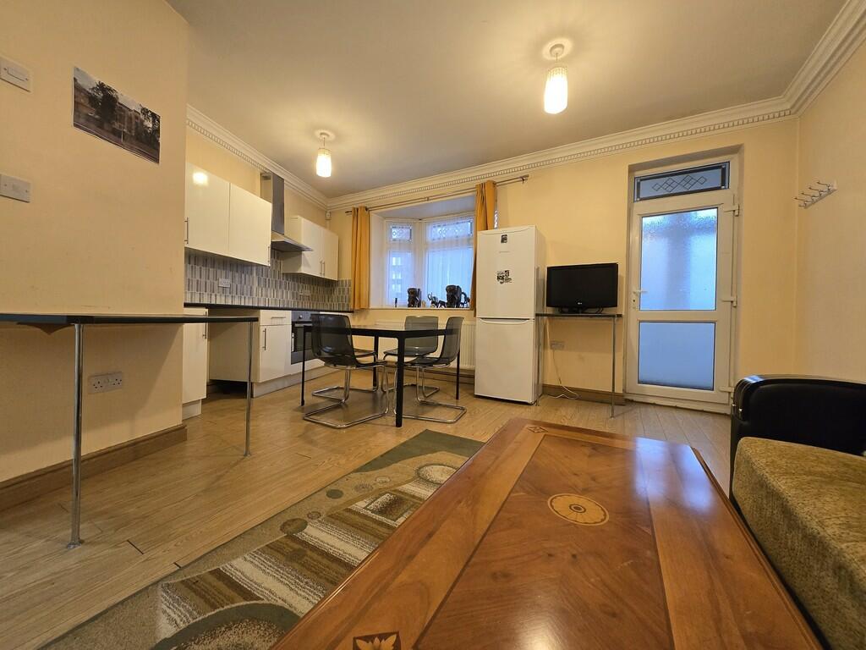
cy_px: 325
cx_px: 433
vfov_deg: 89.9
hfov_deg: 106.2
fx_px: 325
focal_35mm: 13
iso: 200
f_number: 2.2
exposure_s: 1/50
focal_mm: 1.7
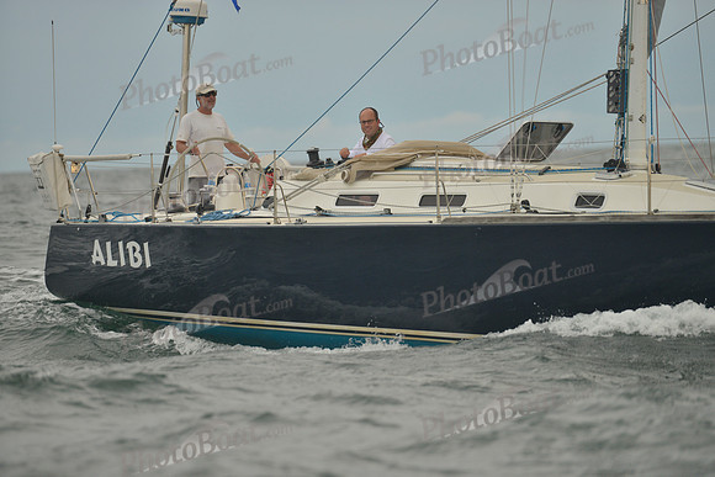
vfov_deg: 6.9
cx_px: 358
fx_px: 3973
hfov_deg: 10.3
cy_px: 238
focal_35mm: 200
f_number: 2.8
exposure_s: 1/1250
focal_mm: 200
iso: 400
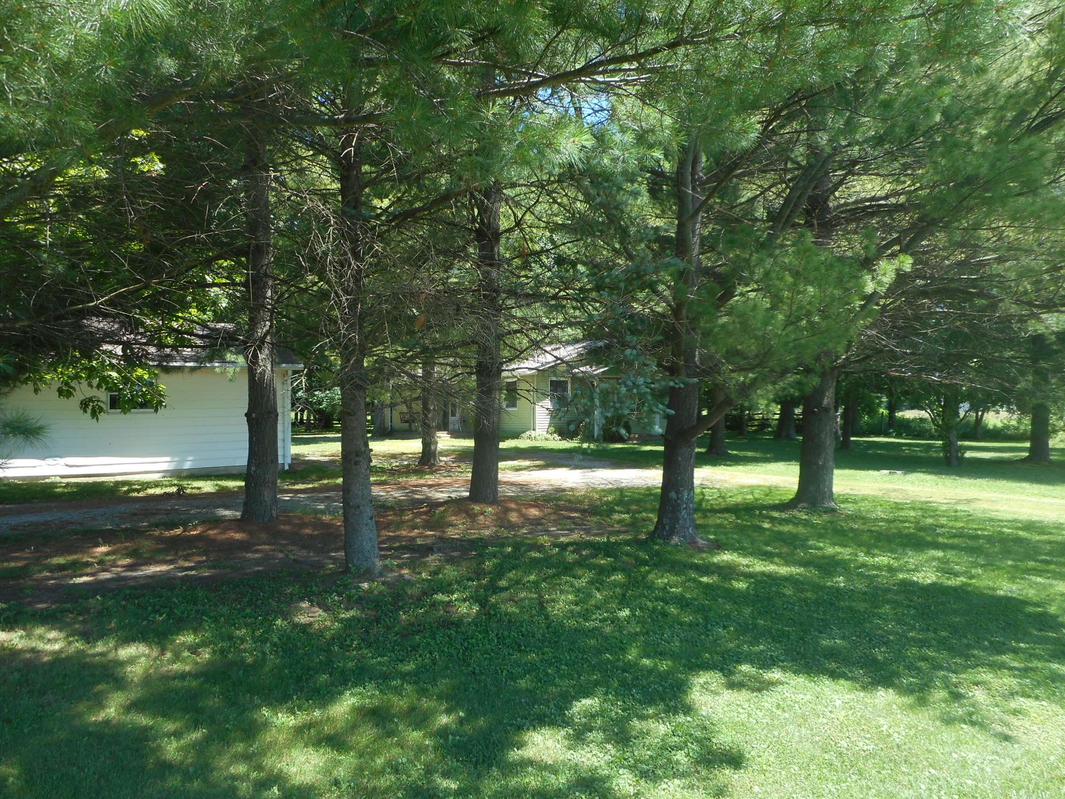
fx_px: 769
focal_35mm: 25
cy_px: 400
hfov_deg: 69.4
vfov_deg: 54.9
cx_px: 532
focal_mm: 4.5
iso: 80
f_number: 3.7
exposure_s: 1/125
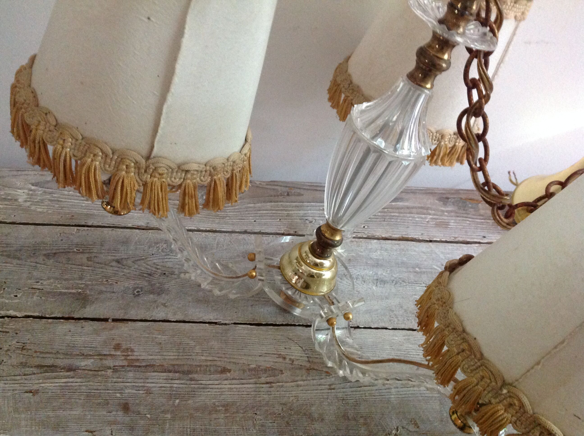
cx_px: 292
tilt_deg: -40.8
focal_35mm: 35
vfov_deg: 40.6
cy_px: 218
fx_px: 590
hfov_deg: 52.7
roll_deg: -5.4
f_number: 2.4
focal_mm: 4.28
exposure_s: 1/15
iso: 400
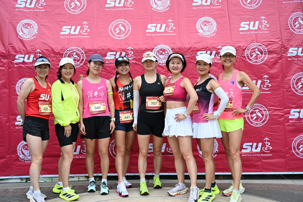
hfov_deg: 42.7
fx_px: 387
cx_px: 152
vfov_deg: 29.3
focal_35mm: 46
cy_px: 101
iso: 2000
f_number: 4
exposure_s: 1/500
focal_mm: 46
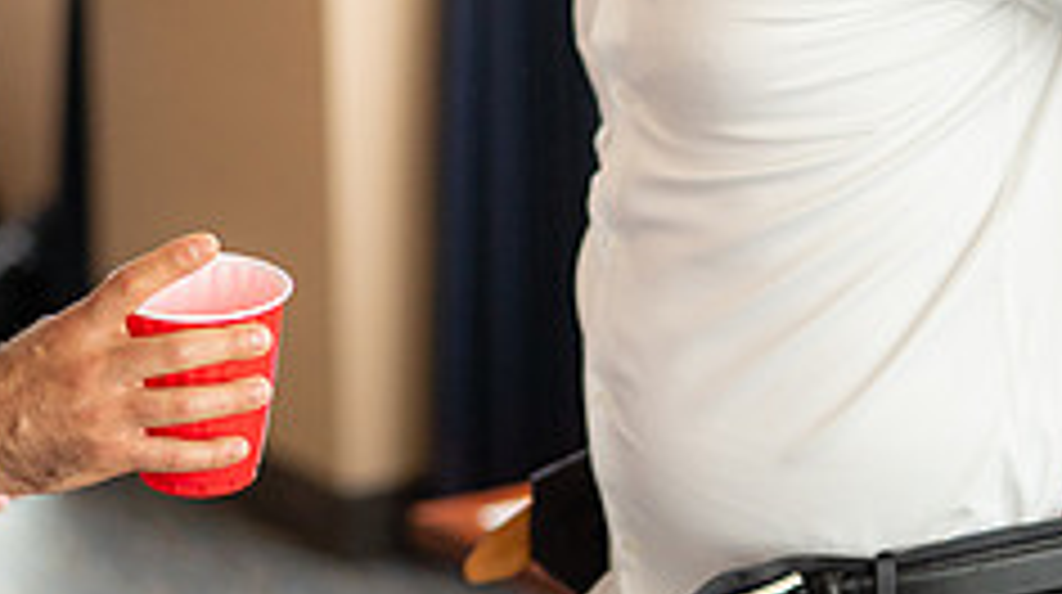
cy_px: 2
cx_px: 270
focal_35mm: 129
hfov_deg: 16.6
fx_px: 3628
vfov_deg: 9.3
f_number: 1.4
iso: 640
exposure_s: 1/800
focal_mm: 50
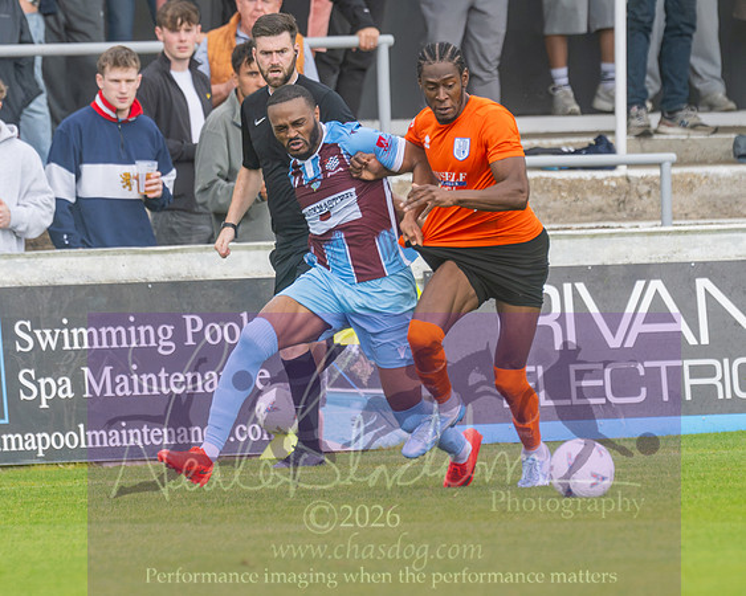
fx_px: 15048
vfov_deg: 2.3
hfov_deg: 2.8
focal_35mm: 682
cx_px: 352
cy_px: 203
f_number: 2.8
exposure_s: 1/1250
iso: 640
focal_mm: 250
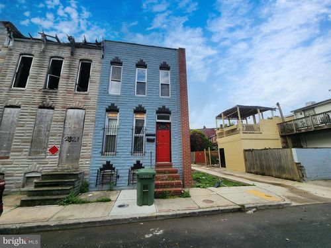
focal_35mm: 13
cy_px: 124
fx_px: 124
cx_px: 166
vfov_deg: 89.9
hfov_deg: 106.2
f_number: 2.2
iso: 50
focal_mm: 2.2
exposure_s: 1/897
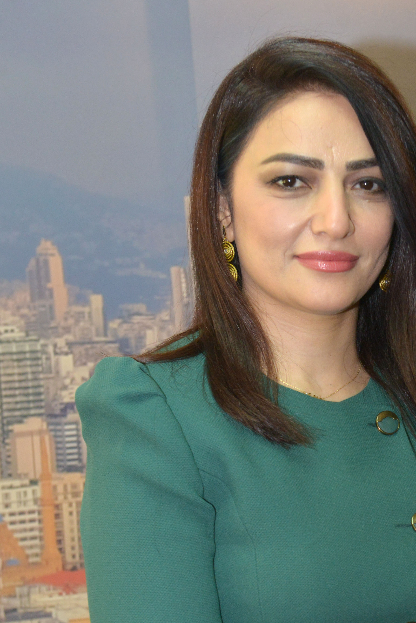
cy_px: 510
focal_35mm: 113
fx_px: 1957
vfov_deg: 17.9
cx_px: 403
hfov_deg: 12.0
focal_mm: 56
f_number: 5
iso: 1250
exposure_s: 1/125
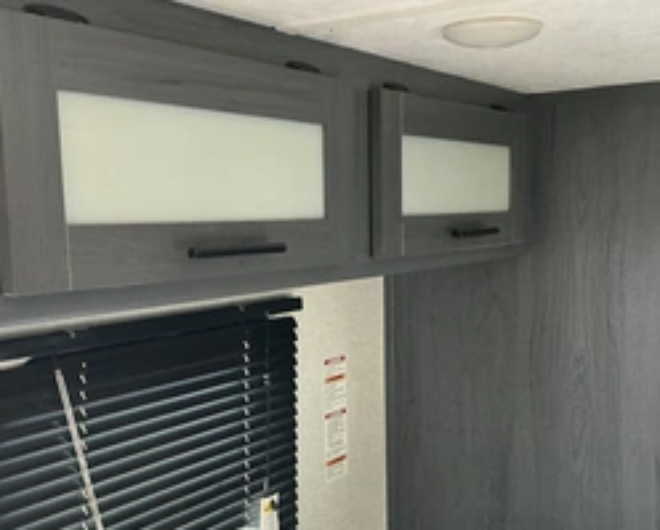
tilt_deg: -5.7
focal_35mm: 44
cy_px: 333
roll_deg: -1.2
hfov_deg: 41.9
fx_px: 860
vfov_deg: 34.0
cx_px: 298
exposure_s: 1/60
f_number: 1.8
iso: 160
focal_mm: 3
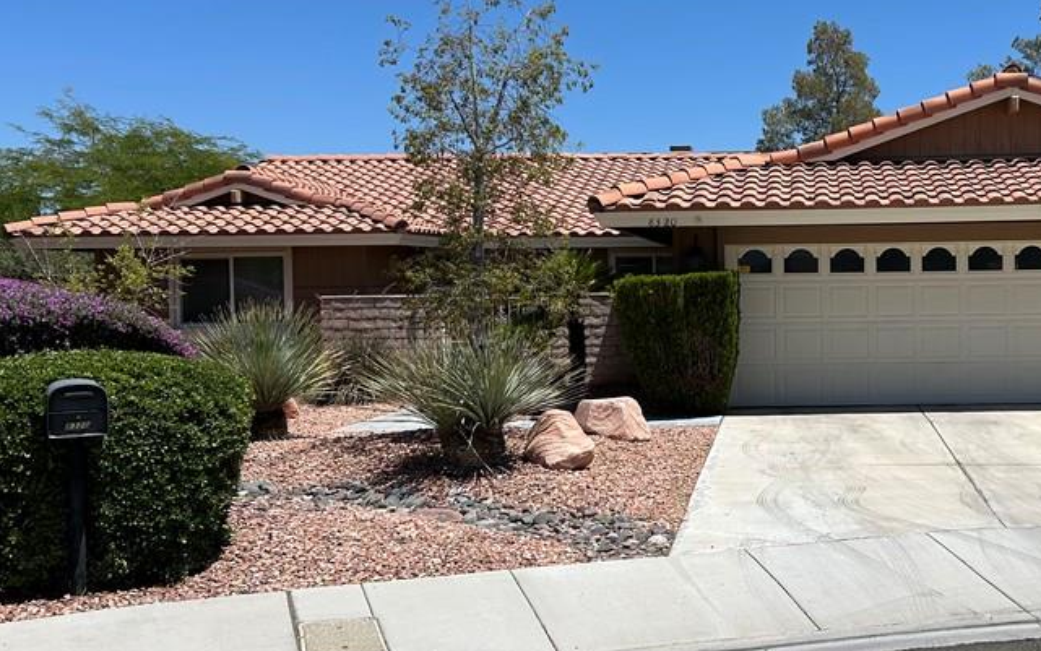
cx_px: 802
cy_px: 299
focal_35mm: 44
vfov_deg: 29.2
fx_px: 1249
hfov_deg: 43.5
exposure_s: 1/6579
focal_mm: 5.7
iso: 50
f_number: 1.5
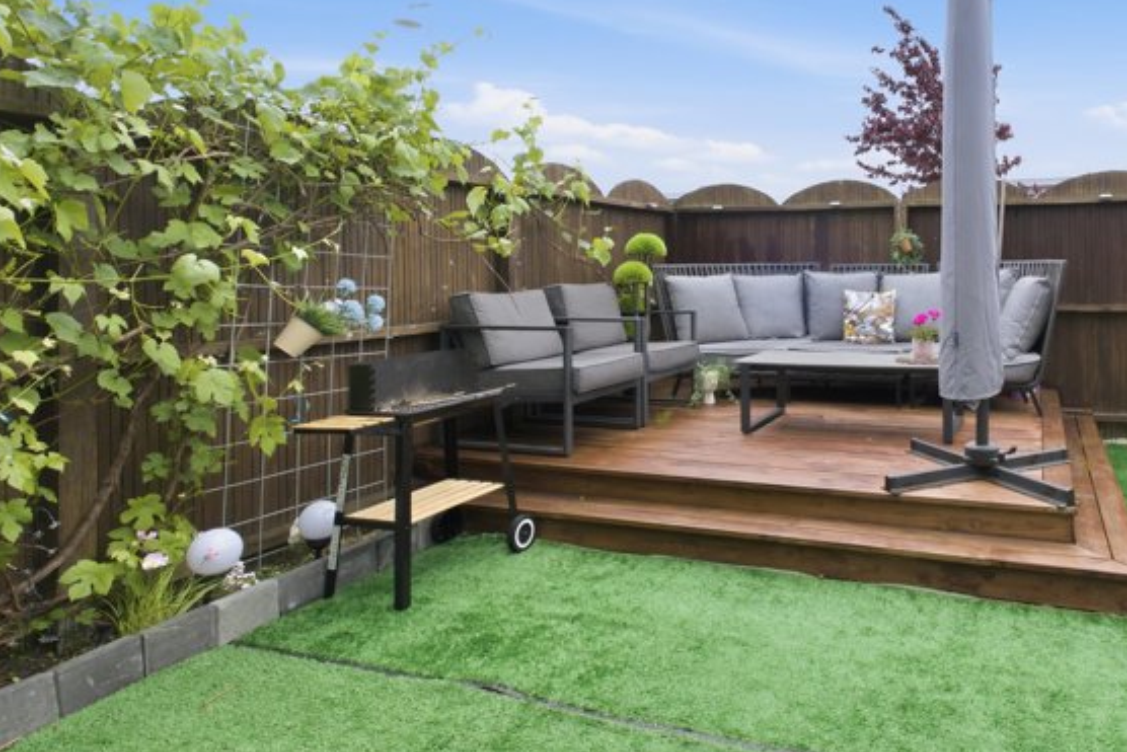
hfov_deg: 72.2
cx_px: 807
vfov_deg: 54.2
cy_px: 258
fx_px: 720
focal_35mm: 23
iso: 200
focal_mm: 10.5
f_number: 8
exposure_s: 1/100
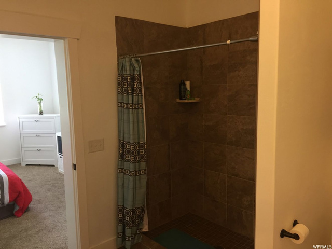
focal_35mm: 29
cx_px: 166
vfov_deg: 48.2
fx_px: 278
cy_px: 124
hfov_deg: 61.7
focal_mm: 4.15
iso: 100
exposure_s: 1/30
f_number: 2.2
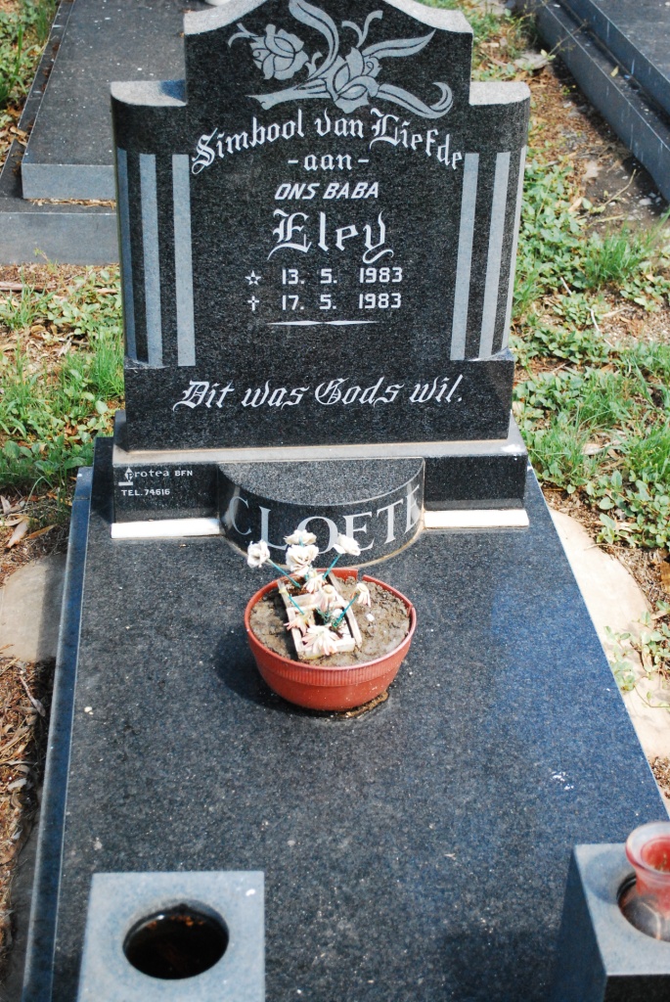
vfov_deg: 37.8
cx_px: 335
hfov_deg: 25.8
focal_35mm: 52
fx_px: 1462
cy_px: 501
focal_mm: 35
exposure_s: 1/1250
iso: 1600
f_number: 5.3
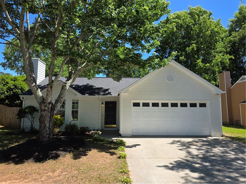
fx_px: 163
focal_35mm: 23
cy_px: 92
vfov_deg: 58.9
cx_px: 123
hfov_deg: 73.9
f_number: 1.7
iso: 80
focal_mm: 6.3
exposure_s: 1/2737
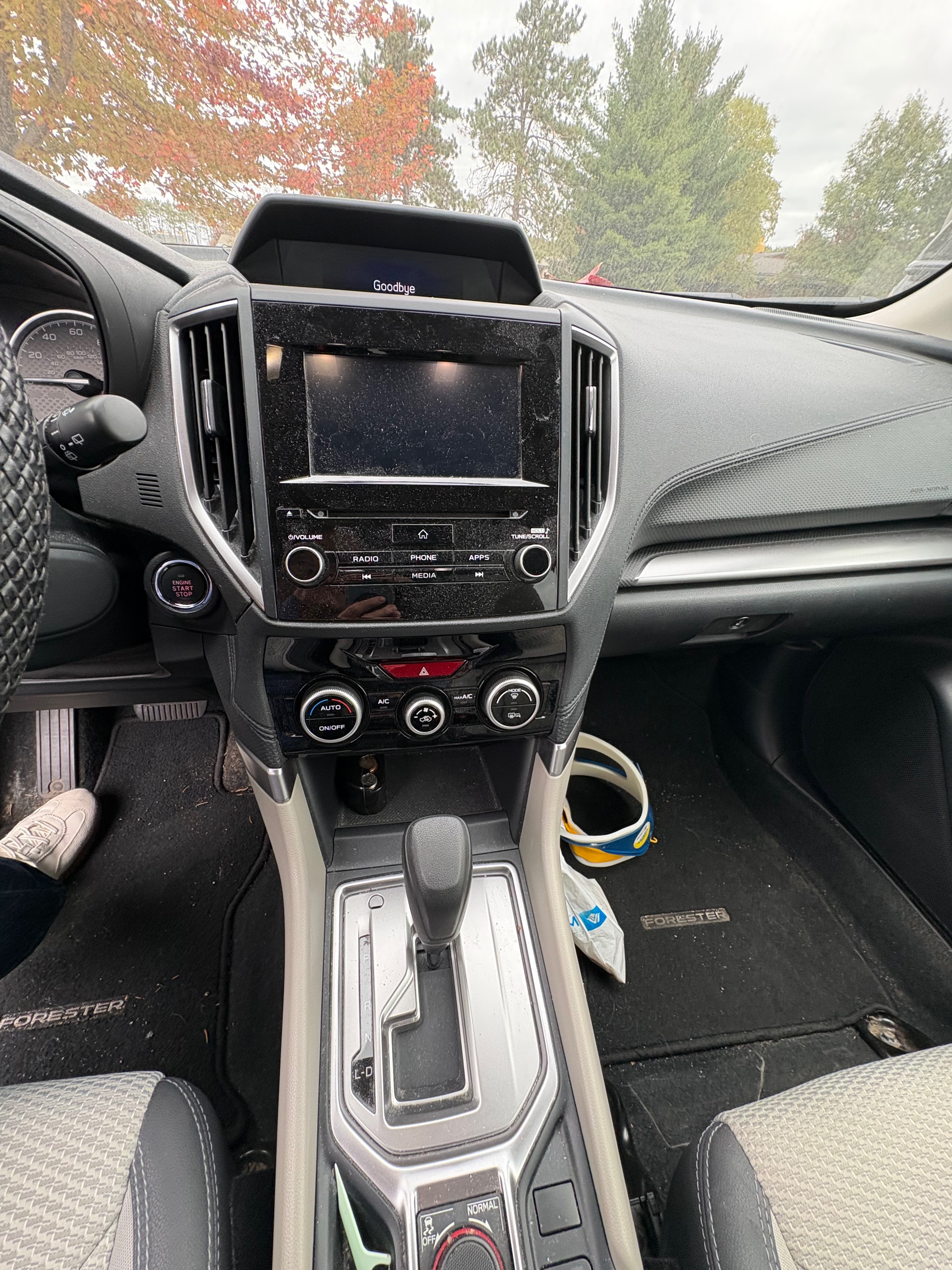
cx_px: 476
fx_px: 513
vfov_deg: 102.1
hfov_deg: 85.7
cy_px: 635
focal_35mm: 14
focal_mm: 2.22
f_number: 2.2
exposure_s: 1/87
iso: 250
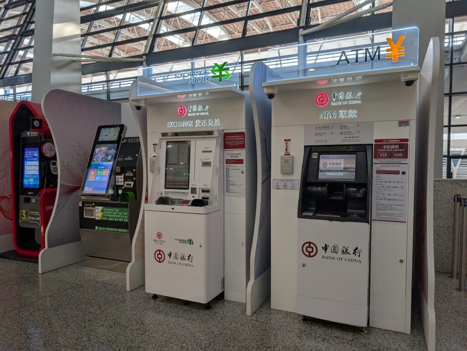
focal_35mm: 24
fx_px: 324
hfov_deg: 71.5
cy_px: 176
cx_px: 234
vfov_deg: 56.9
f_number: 1.68
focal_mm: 6.9
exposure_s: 1/146
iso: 68
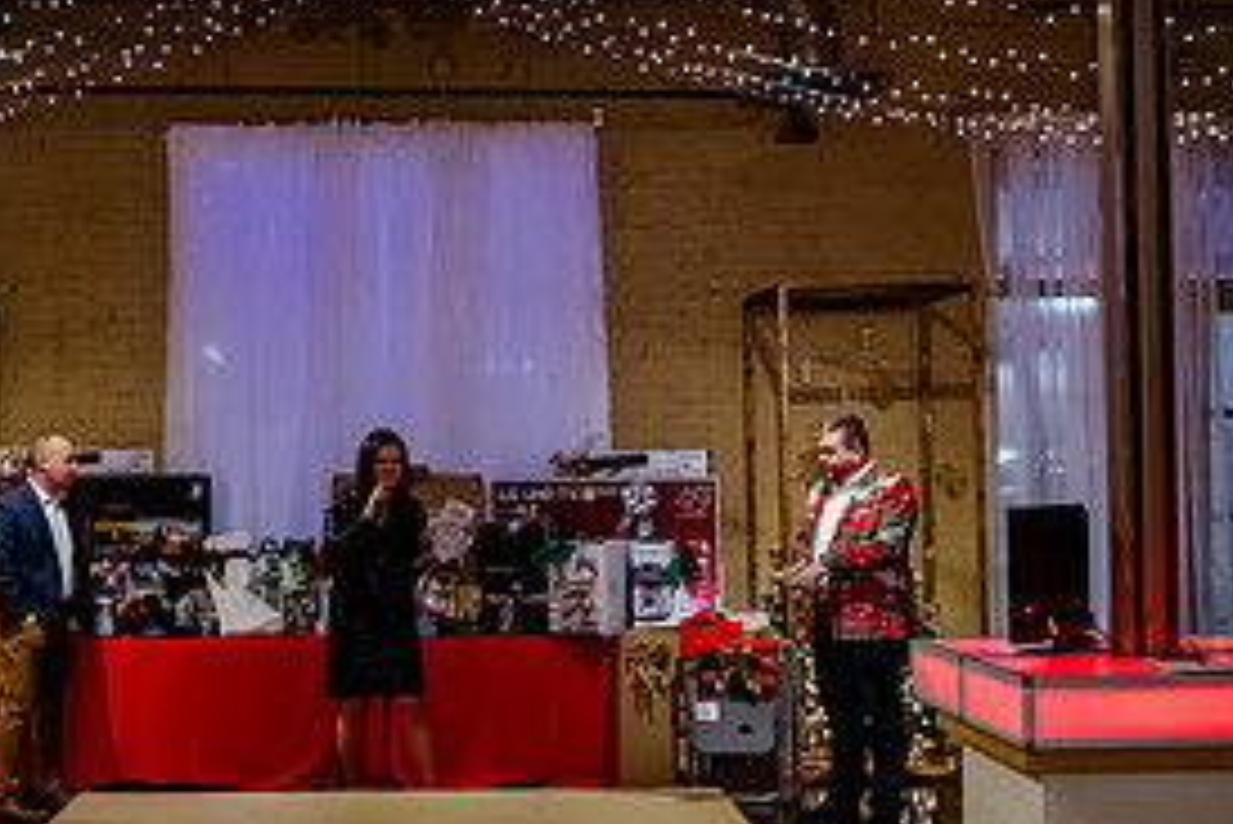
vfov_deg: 26.0
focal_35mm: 52
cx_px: 392
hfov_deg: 37.7
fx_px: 1782
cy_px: 457
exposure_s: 1/200
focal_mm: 24
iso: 5000
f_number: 2.8
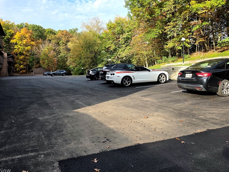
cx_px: 118
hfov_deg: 65.3
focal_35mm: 27
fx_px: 179
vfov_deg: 51.2
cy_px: 74
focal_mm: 6.5
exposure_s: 1/435
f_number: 1.4
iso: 10
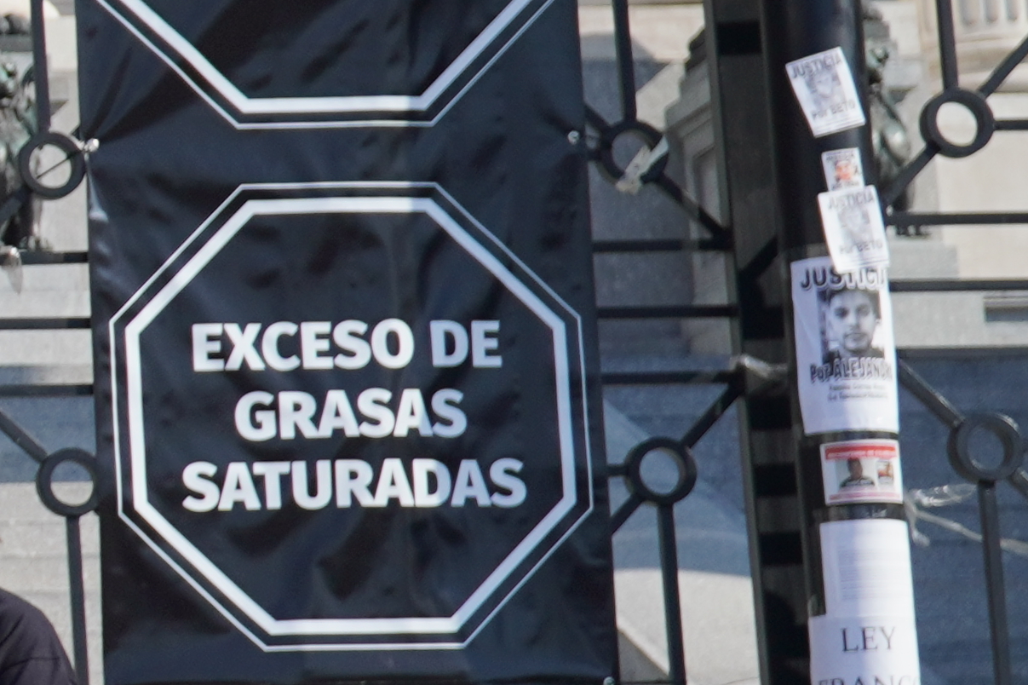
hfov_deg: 10.4
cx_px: -1182
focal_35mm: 179
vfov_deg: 7.7
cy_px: 334
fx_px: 5110
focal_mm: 24
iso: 100
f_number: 4
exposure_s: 1/1000
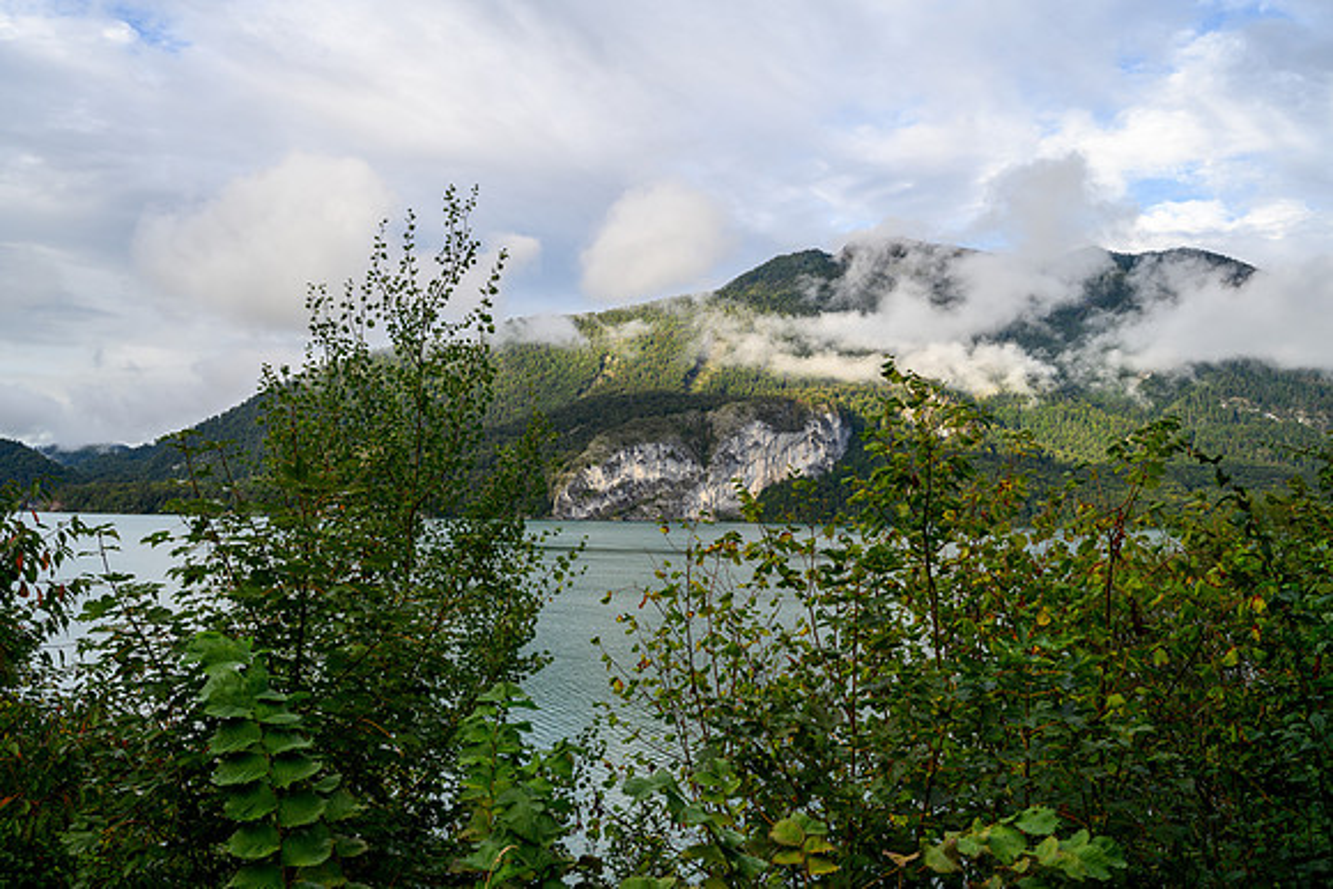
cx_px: 666
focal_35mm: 30
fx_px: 1111
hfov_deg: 61.9
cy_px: 444
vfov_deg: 43.6
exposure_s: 1/80
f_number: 8
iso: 64
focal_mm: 30
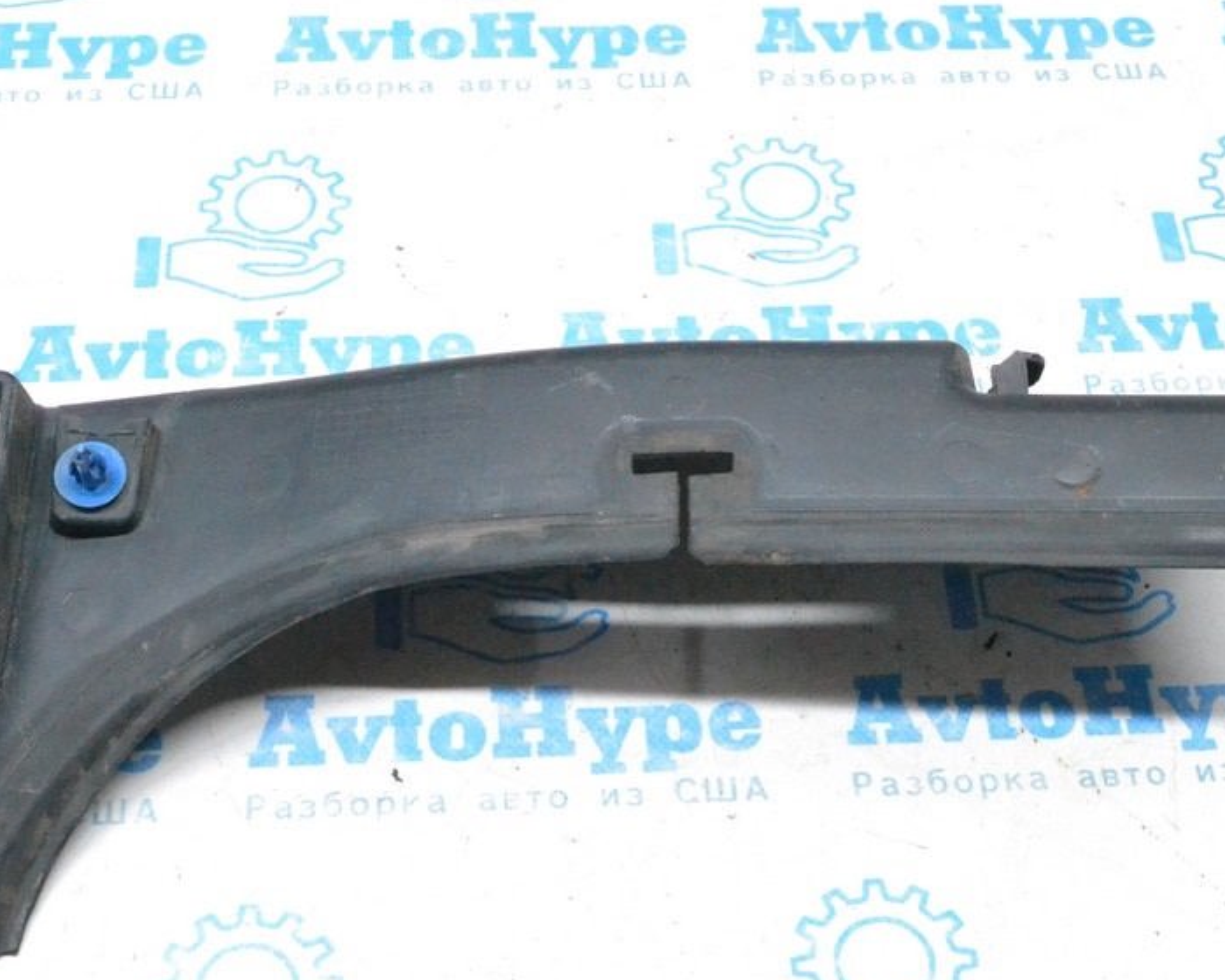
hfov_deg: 28.7
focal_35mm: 66
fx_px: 2393
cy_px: 532
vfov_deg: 23.1
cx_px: 638
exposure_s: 1/125
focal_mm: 32
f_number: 10
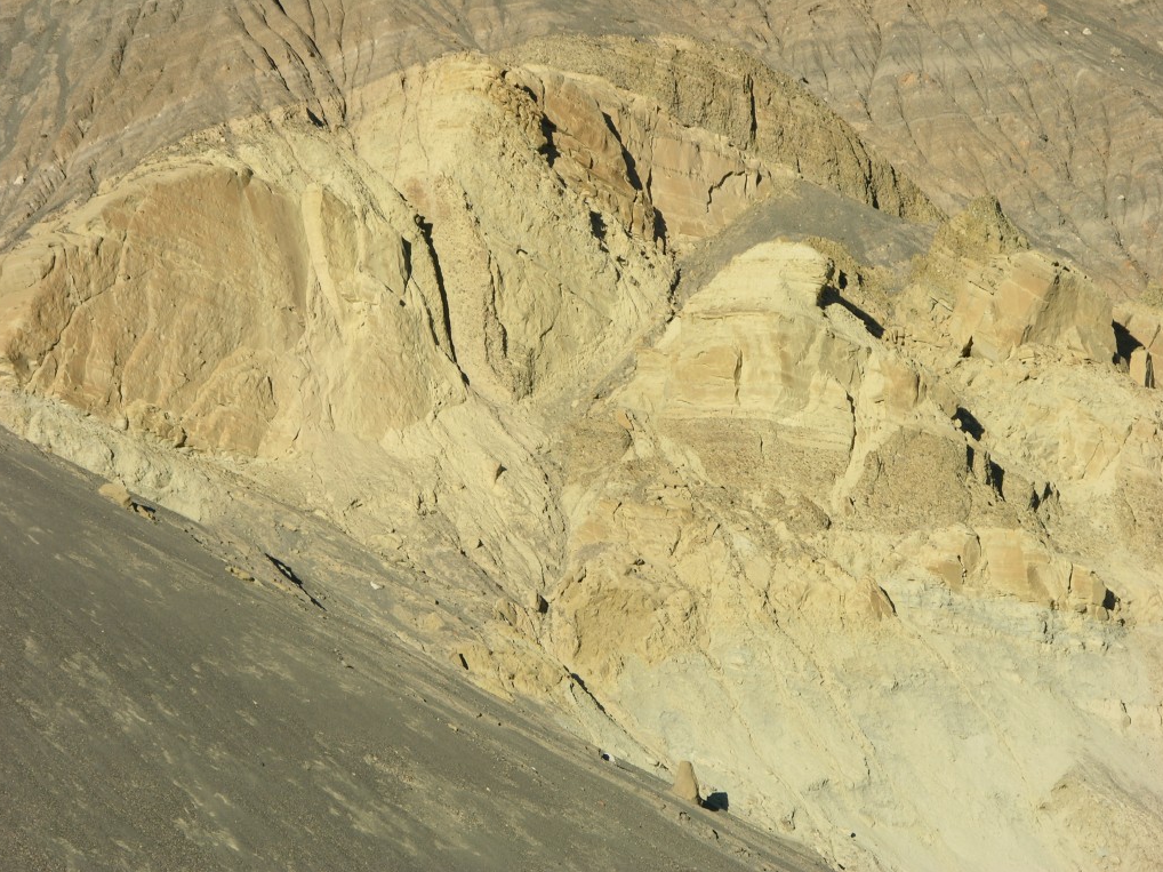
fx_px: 5408
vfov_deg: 9.2
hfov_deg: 12.3
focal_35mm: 161
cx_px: 582
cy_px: 434
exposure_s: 1/303
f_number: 5.6
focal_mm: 41.1
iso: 50
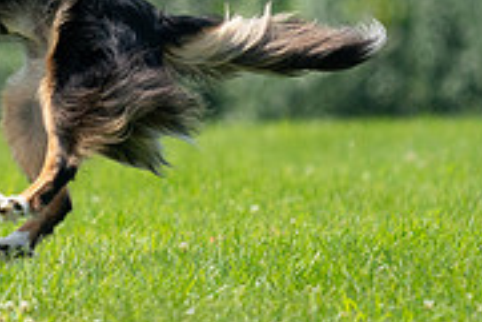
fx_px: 15315
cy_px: -63
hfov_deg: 1.8
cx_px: -178
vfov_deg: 1.2
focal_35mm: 1143
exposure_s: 1/4000
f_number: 6.3
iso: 1600
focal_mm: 356
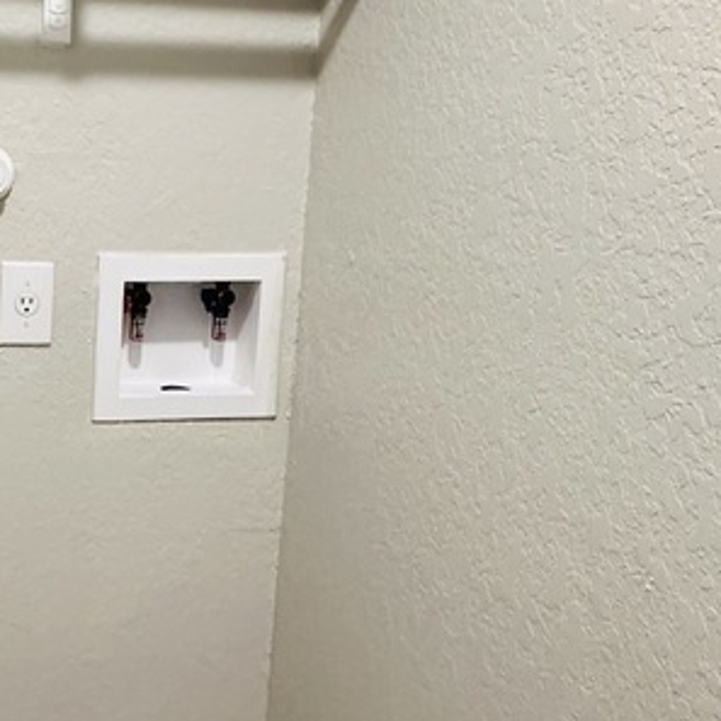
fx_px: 1060
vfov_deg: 37.5
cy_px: 316
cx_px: 66
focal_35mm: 45
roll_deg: -2.0
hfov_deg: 35.3
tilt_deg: -11.1
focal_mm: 2.22
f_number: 2.2
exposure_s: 1/60
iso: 400
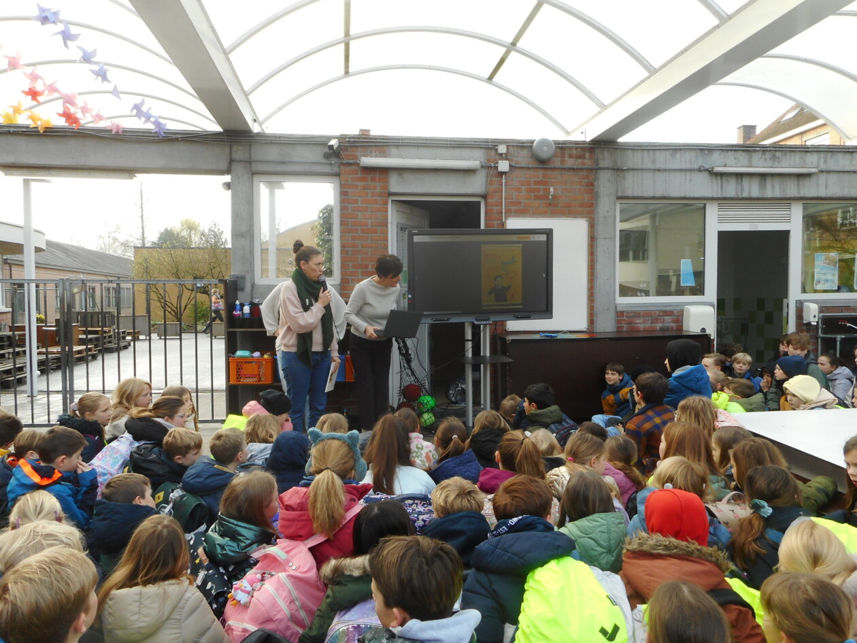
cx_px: 428
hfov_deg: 69.4
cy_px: 322
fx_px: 619
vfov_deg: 54.9
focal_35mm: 25
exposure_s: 1/80
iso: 80
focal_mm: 4.5
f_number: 3.7
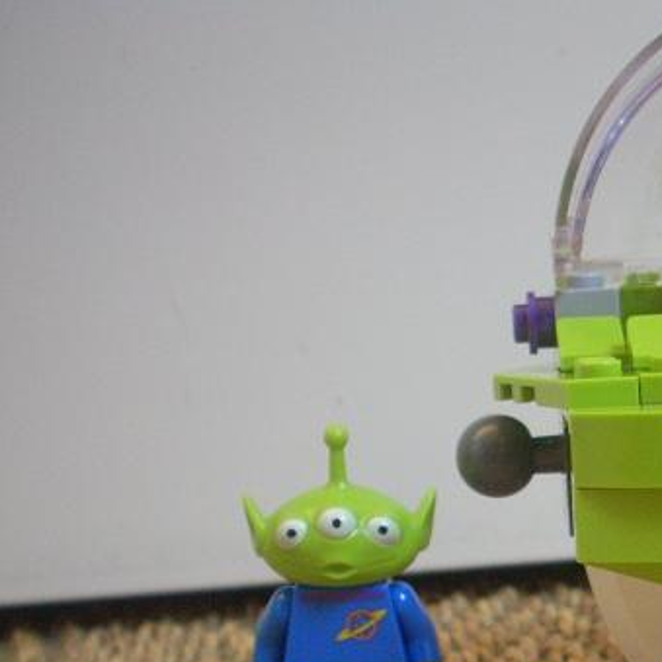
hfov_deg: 22.3
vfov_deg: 23.1
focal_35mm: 74
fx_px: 1601
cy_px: 498
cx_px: 685
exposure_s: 1/4.6
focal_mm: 6.2
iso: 200
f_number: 2.8
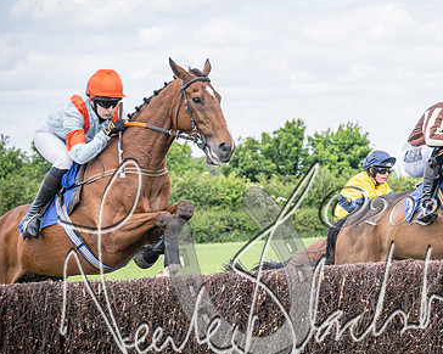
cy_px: 168
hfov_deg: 10.5
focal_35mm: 183
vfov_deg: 8.4
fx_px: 2399
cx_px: 288
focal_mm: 70
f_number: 4
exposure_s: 1/2000
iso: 400
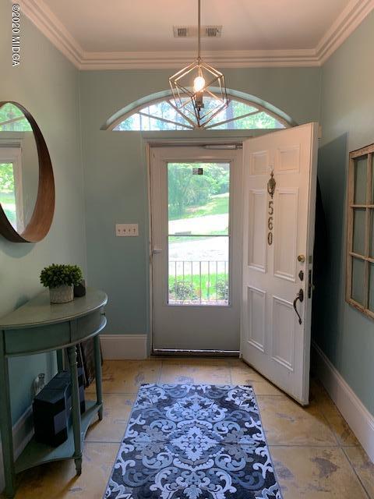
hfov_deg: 53.1
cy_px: 250
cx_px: 187
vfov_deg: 67.3
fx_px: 375
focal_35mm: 26
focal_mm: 4.25
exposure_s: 1/60
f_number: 1.8
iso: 64
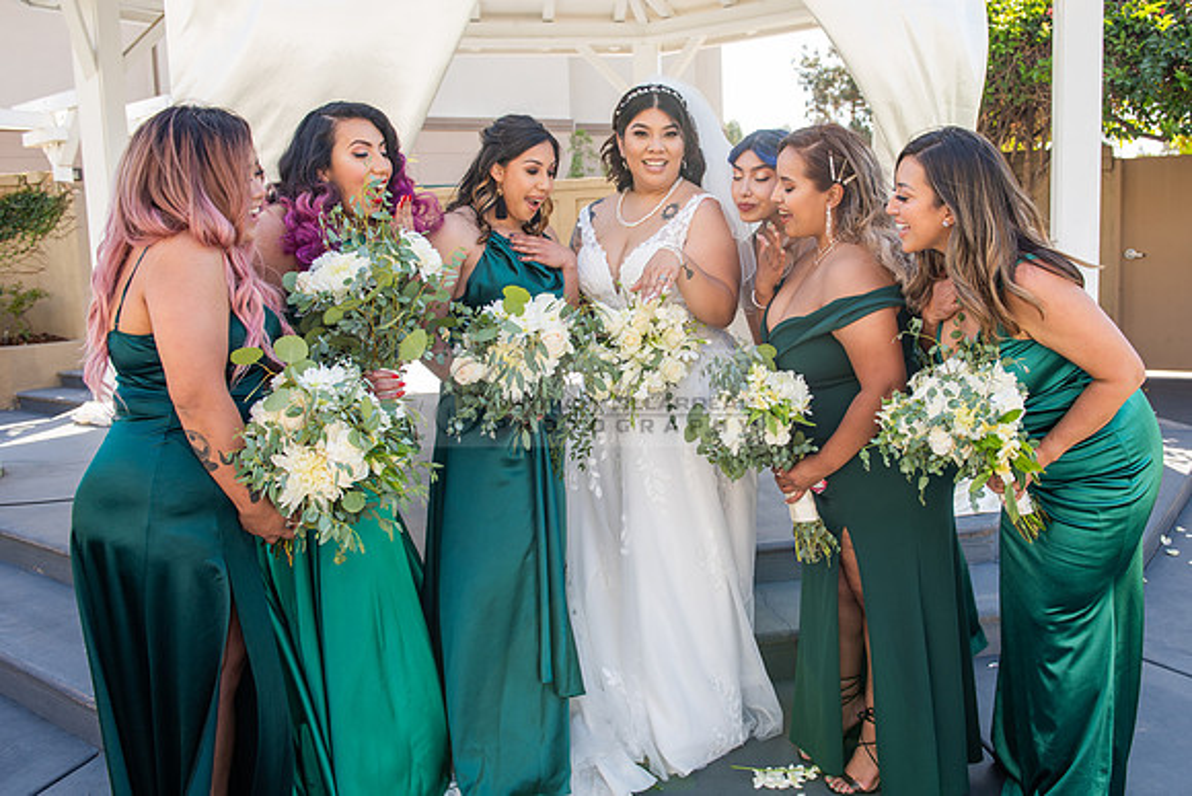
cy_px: 357
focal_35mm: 31
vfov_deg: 42.4
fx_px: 1023
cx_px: 657
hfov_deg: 60.3
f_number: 5
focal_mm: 28
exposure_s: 1/125
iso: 100
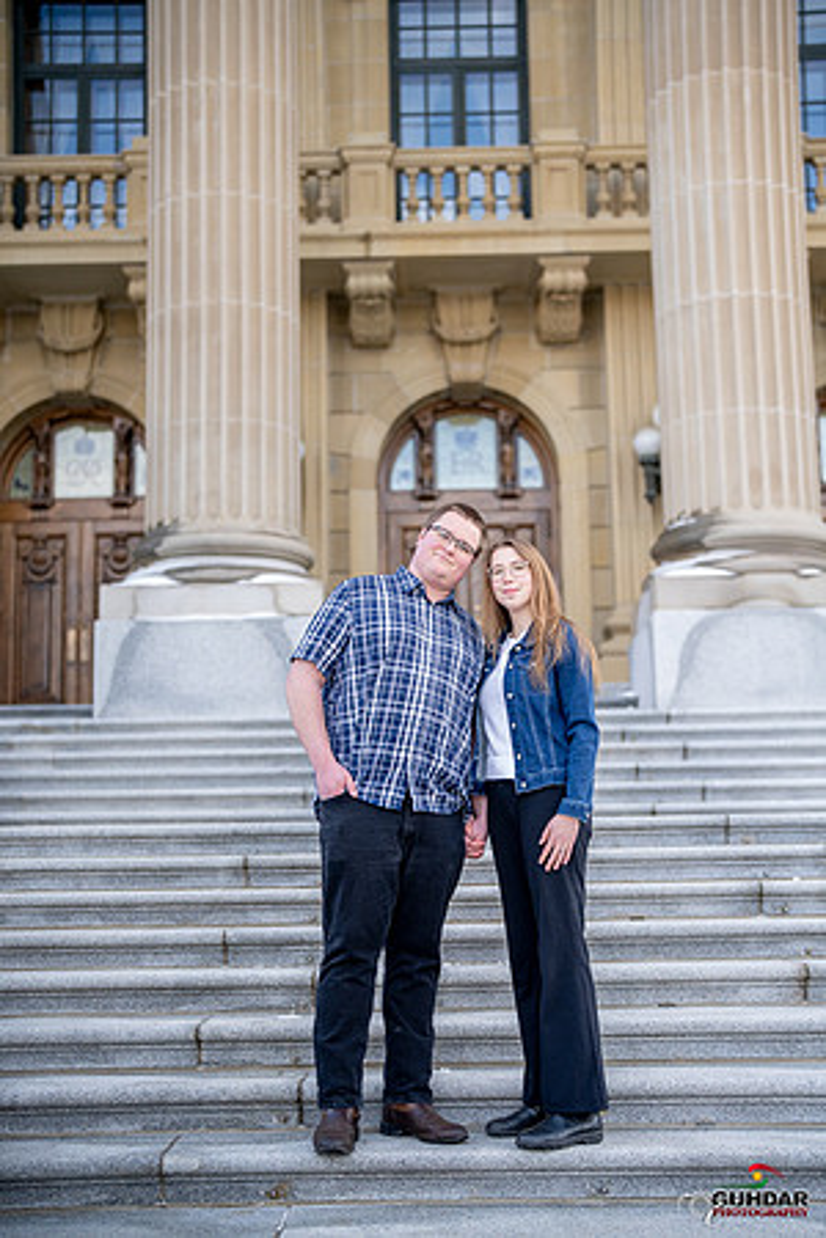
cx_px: 413
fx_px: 1721
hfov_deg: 27.0
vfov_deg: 39.6
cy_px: 619
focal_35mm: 50
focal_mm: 50
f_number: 1.8
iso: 1250
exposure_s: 1/6400
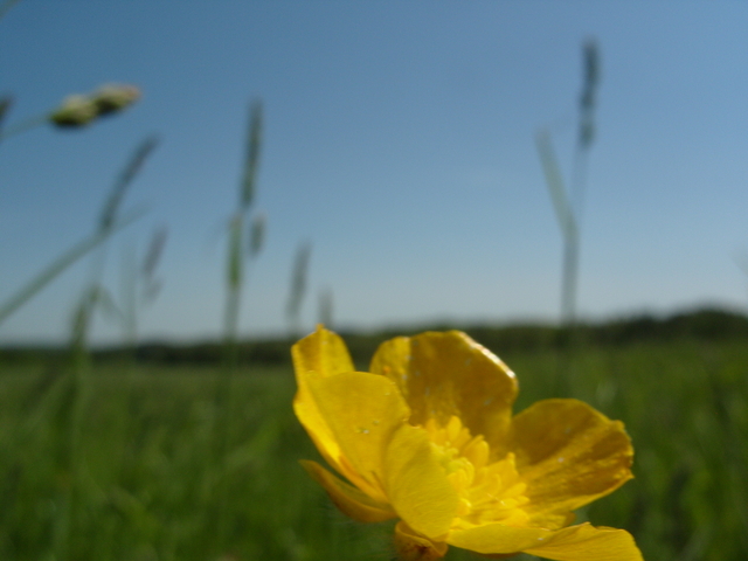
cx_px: 374
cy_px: 280
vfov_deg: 40.7
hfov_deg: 52.6
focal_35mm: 35
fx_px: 756
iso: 80
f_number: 7.4
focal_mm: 7.8
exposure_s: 1/750
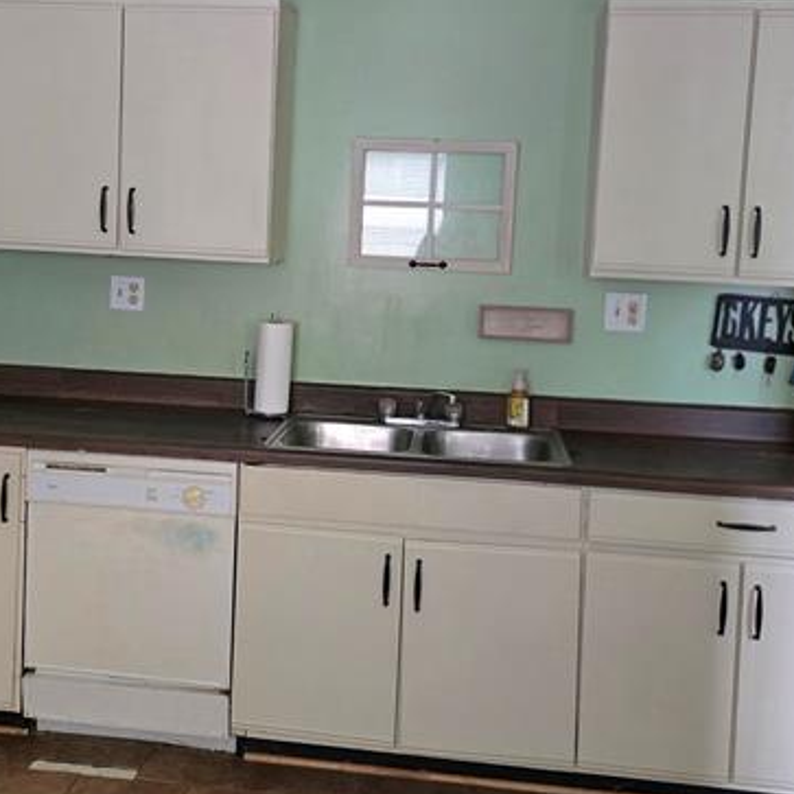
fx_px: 1116
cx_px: 302
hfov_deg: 38.9
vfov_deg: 39.0
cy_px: 311
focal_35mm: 43
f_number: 1.7
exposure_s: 1/60.2
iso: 1000
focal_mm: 6.3
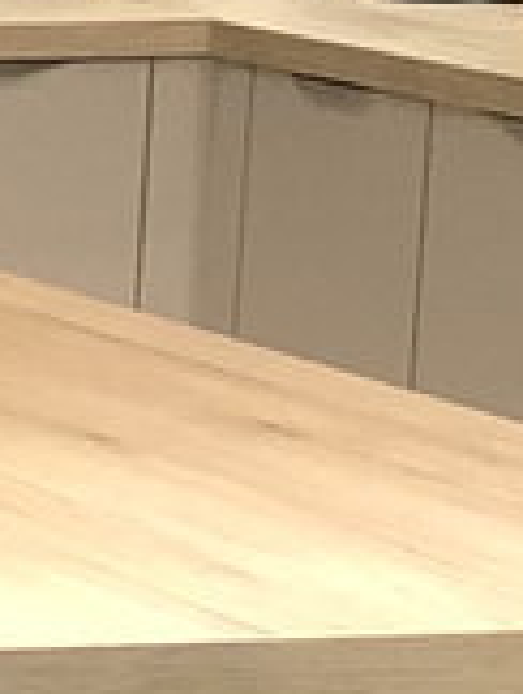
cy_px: 381
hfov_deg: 4.6
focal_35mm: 276
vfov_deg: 7.2
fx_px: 5545
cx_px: -2041
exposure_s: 1/15
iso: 64
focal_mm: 3.99
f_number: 1.8
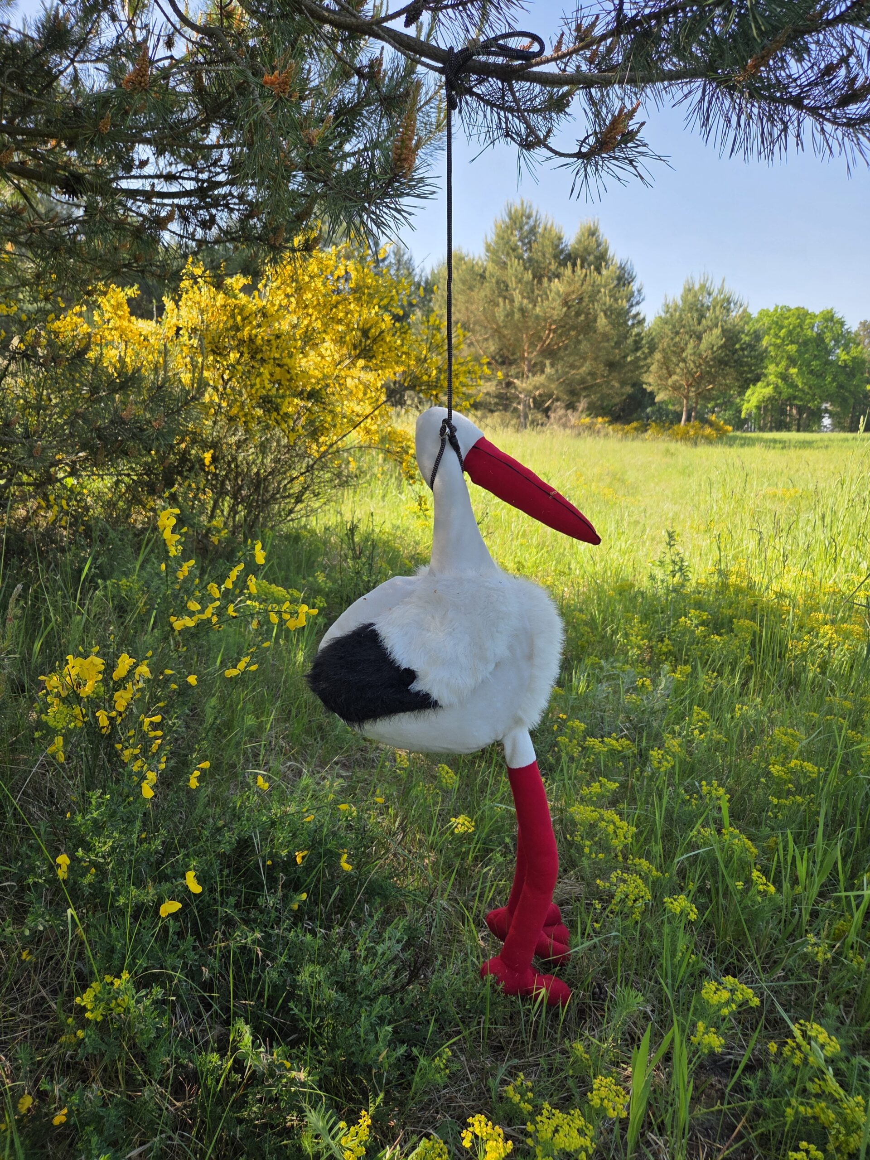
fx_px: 771
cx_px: 435
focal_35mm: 23
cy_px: 580
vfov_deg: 73.9
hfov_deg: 58.9
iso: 80
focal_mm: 5.4
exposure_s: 1/1567
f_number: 1.8
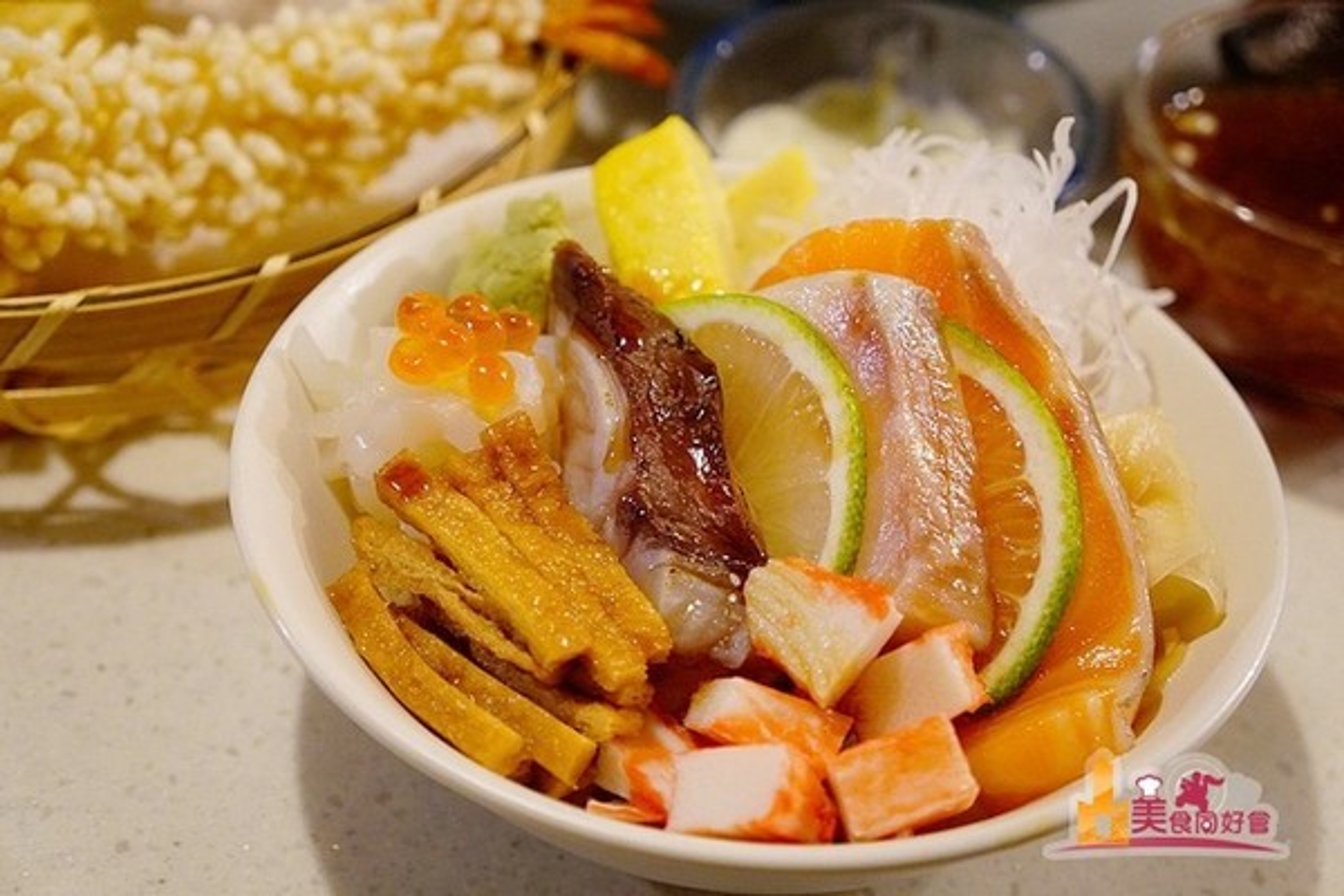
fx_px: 1960
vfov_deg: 25.8
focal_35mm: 52
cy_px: 448
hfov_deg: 37.9
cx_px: 672
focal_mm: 35
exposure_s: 1/60
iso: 2500
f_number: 4.5
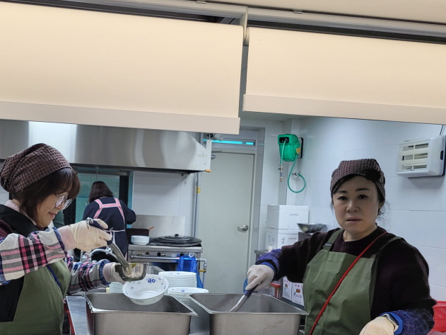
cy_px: 228
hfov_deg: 39.8
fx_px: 605
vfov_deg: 30.6
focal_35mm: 47
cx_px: 136
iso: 100
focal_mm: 5.4
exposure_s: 1/120
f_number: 1.8
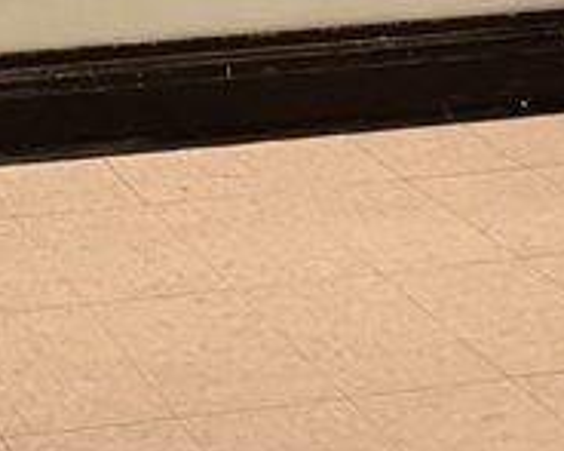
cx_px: -377
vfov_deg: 15.9
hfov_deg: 20.0
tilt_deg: -1.1
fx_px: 1268
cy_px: -445
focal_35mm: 76
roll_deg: +2.0
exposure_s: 1/60
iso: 500
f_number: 2.2
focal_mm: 2.22
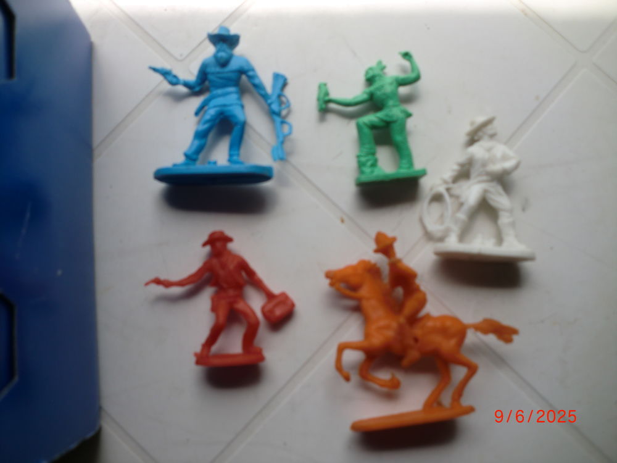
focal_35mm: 35
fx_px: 624
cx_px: 308
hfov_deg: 52.6
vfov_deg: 40.7
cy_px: 232
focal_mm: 6.3
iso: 64
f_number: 3.1
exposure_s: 1/500
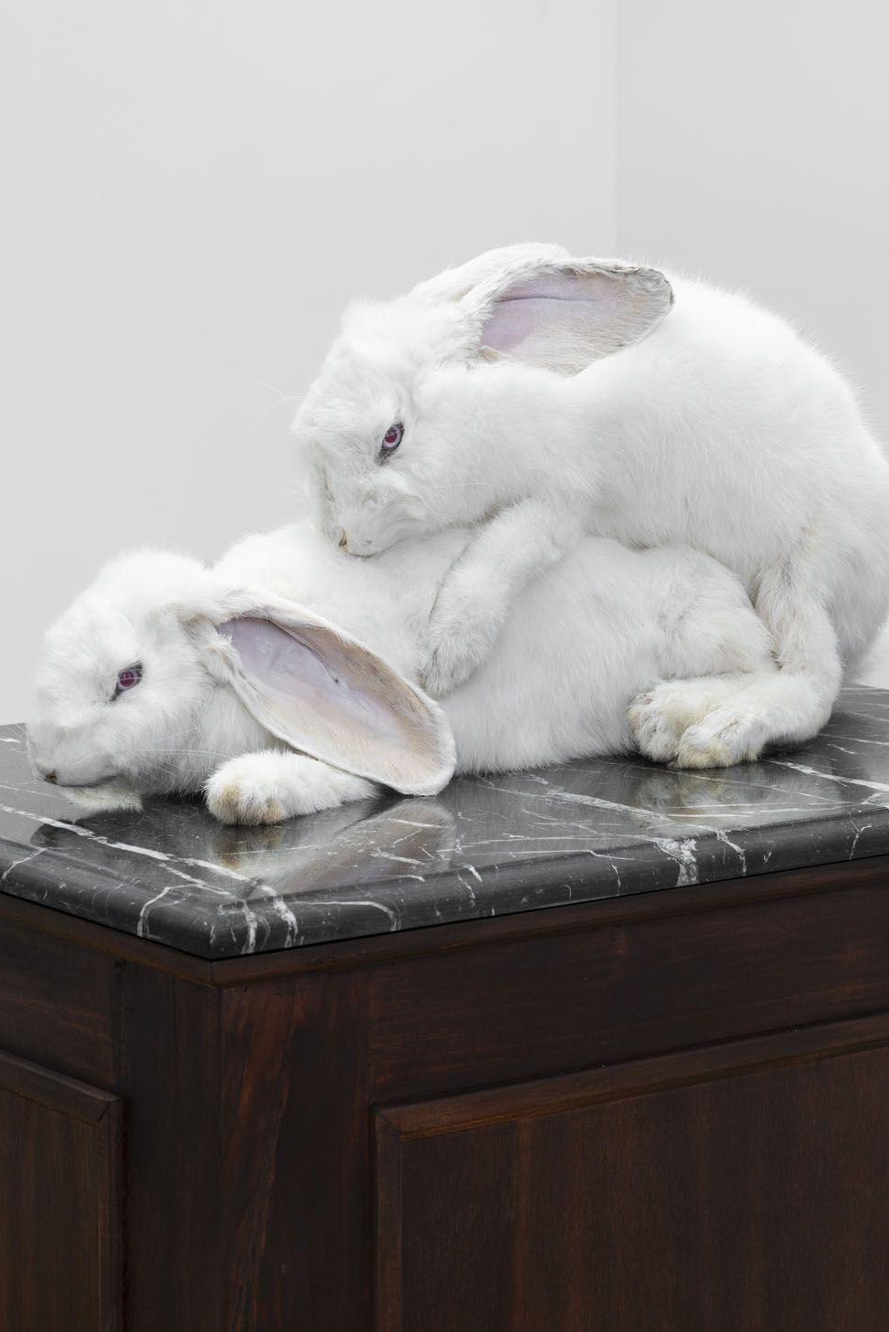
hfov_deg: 14.4
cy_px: 665
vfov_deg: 21.5
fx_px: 3518
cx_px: 459
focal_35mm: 95
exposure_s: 1.3
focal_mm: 63
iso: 100
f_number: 10
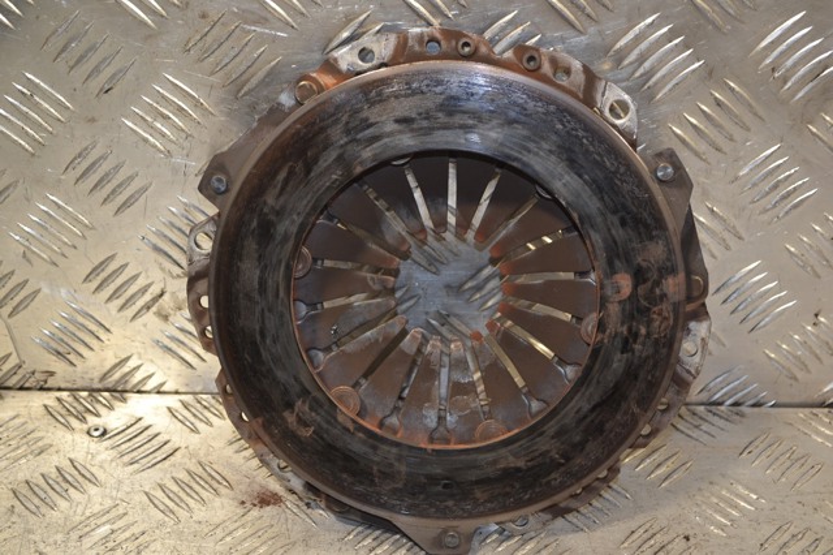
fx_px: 1388
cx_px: 416
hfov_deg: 33.4
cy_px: 278
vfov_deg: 22.6
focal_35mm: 60
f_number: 5.3
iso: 400
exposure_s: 1/60
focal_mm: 40
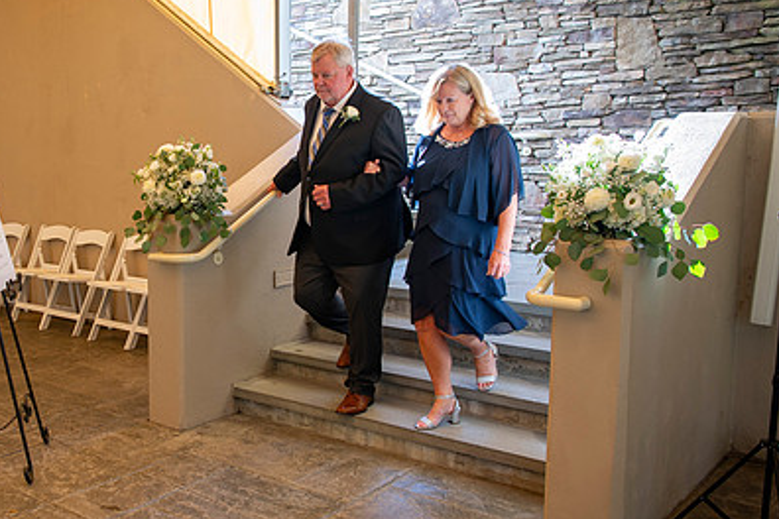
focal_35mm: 41
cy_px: 256
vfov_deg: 32.6
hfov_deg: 46.1
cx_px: 214
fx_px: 887
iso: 200
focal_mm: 27
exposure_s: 1/100
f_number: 4
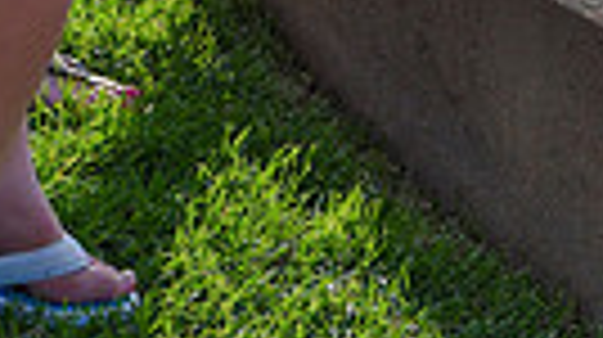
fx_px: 5063
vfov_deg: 3.8
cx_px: 468
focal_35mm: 317
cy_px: -480
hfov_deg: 6.8
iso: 200
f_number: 10
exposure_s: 1/400
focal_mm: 70
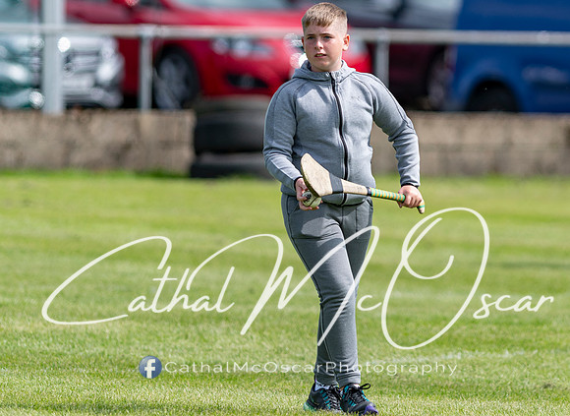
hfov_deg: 3.0
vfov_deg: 2.2
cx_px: 416
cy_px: 140
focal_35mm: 675
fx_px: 11002
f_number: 2.8
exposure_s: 1/1600
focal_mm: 300
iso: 100
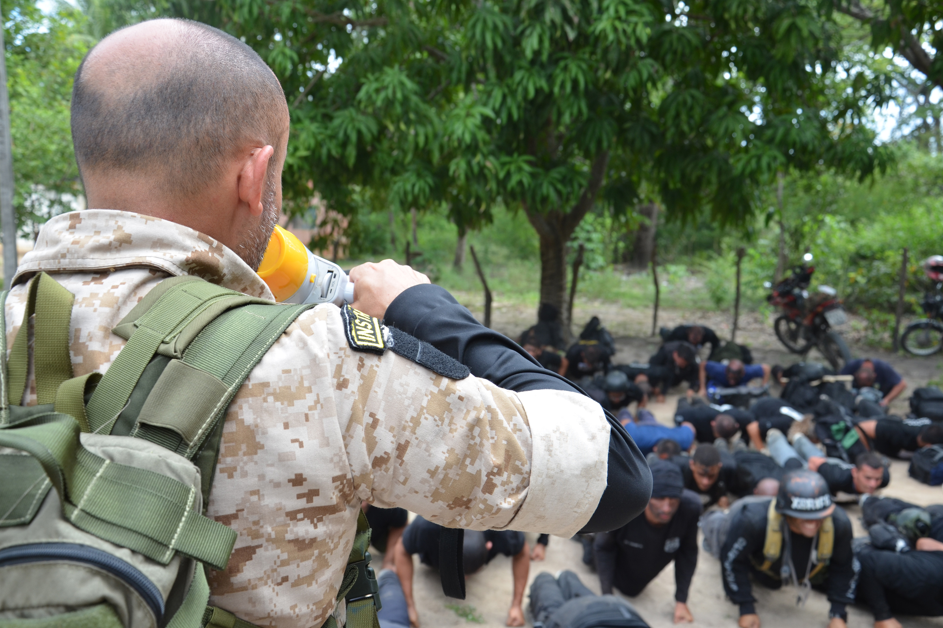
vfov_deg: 35.9
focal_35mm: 37
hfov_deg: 51.9
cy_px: 312
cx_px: 480
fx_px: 969
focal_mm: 24
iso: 200
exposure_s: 1/160
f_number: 6.3
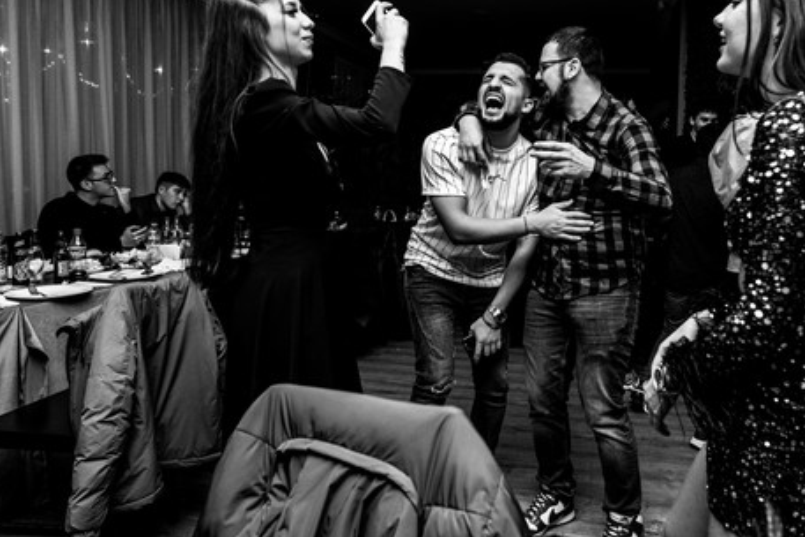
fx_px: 626
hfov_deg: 64.7
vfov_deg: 46.2
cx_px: 495
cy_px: 214
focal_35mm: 28
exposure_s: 1/125
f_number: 2.5
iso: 640
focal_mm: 13
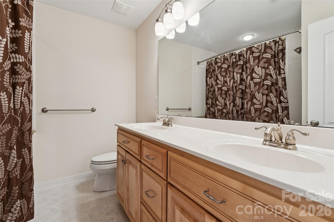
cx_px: 167
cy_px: 111
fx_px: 154
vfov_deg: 71.7
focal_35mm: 17
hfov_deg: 94.6
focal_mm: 16.6
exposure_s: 1/1.25
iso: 100
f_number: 13
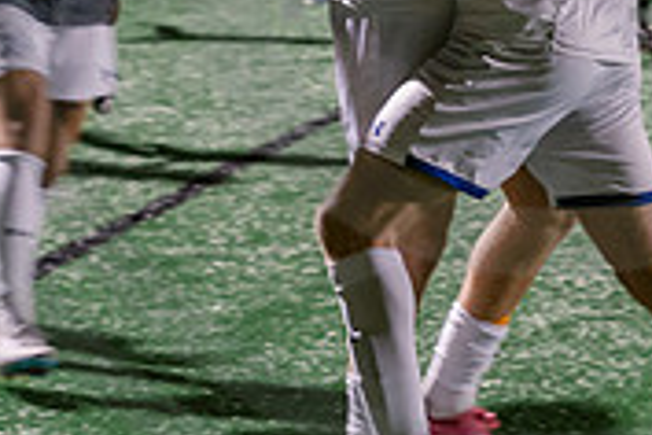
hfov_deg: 9.0
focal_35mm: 229
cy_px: -83
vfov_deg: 6.0
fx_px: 4147
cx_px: 538
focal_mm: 70
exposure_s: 1/125
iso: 2500
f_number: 3.5
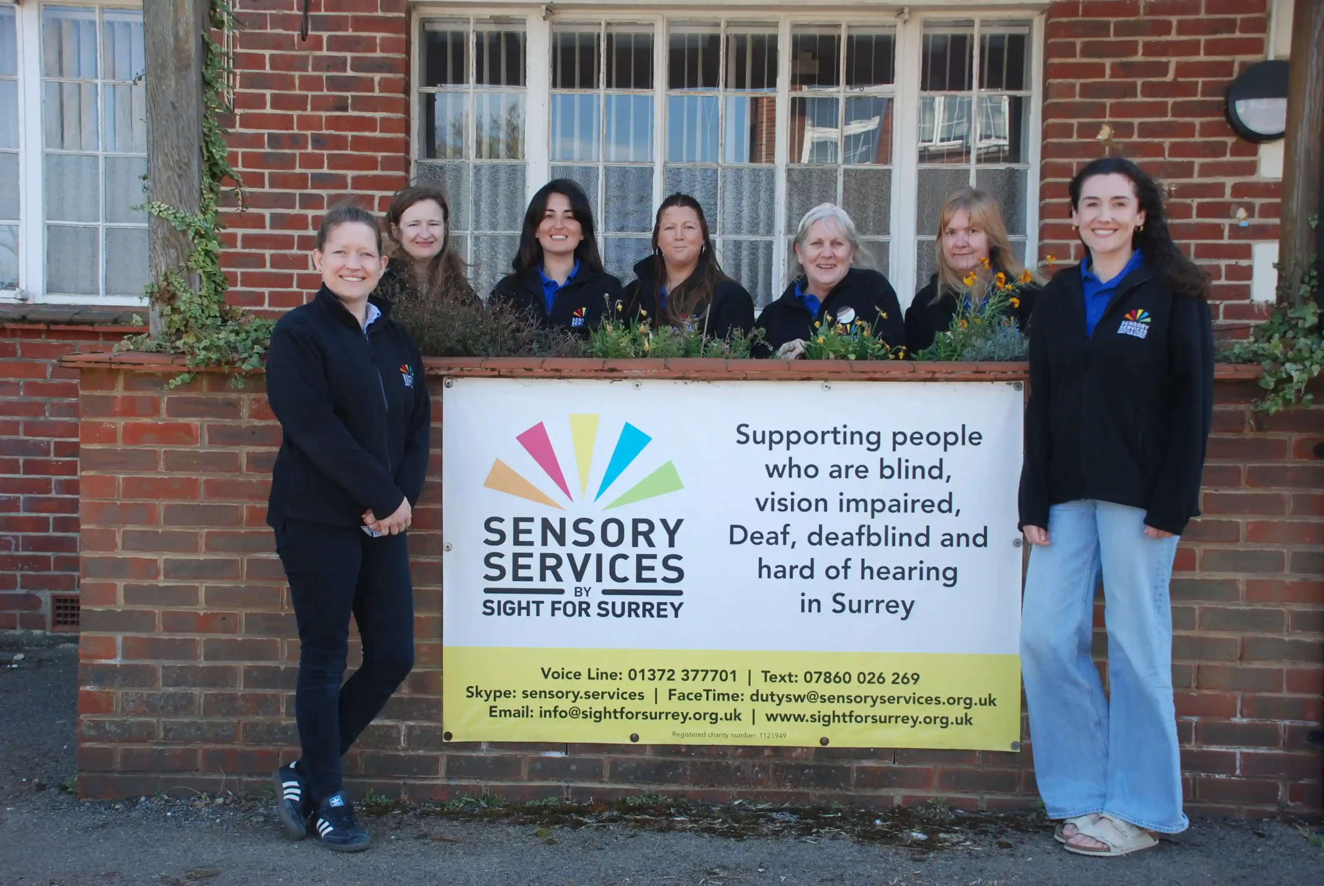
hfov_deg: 46.3
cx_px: 662
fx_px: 1547
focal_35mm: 42
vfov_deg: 32.0
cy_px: 443
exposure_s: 1/125
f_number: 5.6
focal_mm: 28
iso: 160
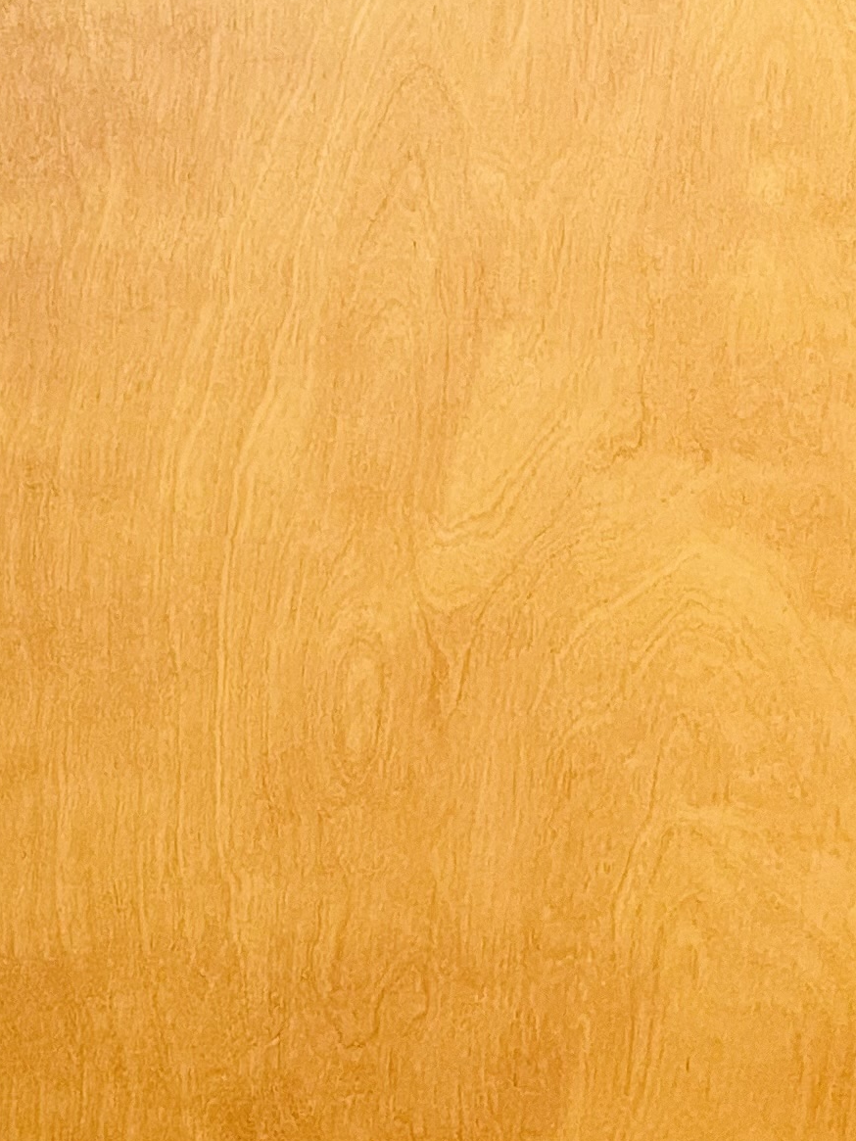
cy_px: 1390
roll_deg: -0.1
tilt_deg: -18.5
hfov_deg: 14.9
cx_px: -539
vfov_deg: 20.3
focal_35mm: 90
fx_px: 2967
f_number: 1.6
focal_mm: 5.1
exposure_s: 1/60
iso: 320
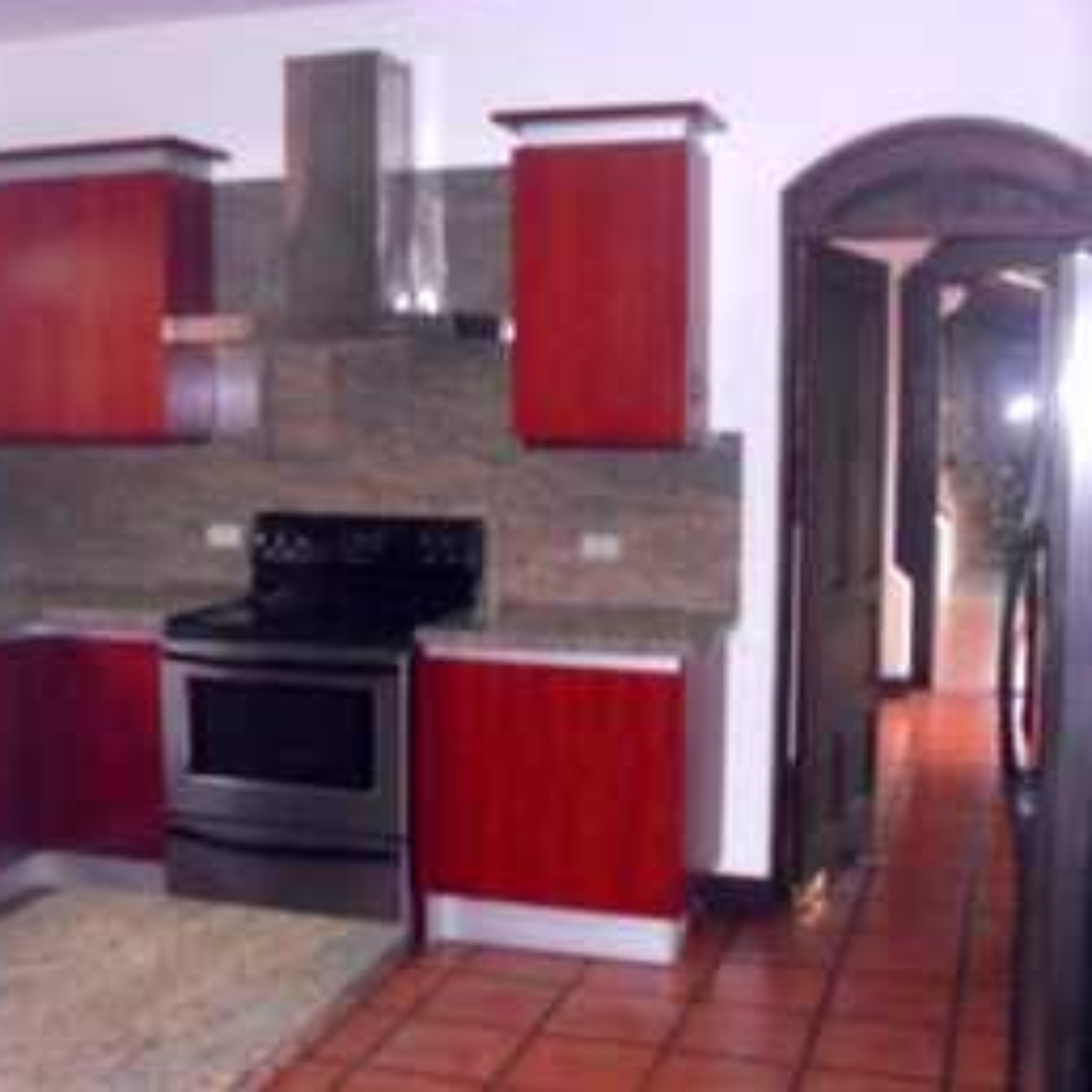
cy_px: 542
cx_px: 478
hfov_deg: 40.0
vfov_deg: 40.0
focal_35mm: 42
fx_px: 1499
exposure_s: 1/45
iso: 240
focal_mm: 6.2
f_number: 2.8
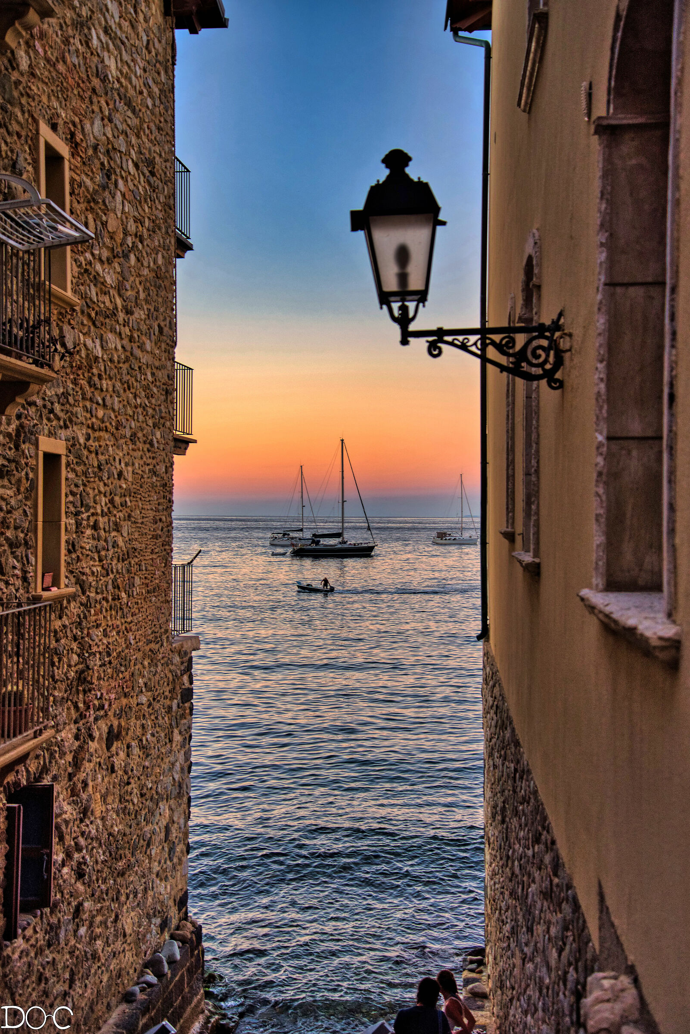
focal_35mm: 44
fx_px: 1264
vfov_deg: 44.5
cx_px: 345
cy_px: 517
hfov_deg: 30.5
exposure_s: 1/100
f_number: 4.5
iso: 200
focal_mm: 44
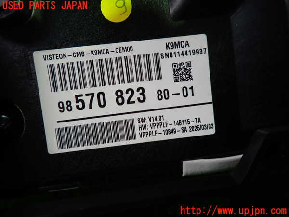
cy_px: 108
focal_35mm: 25
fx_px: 209
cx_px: 144
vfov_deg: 54.9
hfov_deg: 69.4
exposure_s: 1/50
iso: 200
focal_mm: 4.5
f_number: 2
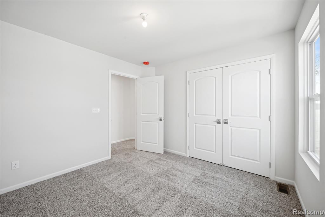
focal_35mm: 14
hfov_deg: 104.2
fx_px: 126
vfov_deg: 81.2
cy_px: 108
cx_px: 162
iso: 100
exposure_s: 1/3.33
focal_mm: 14
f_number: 9
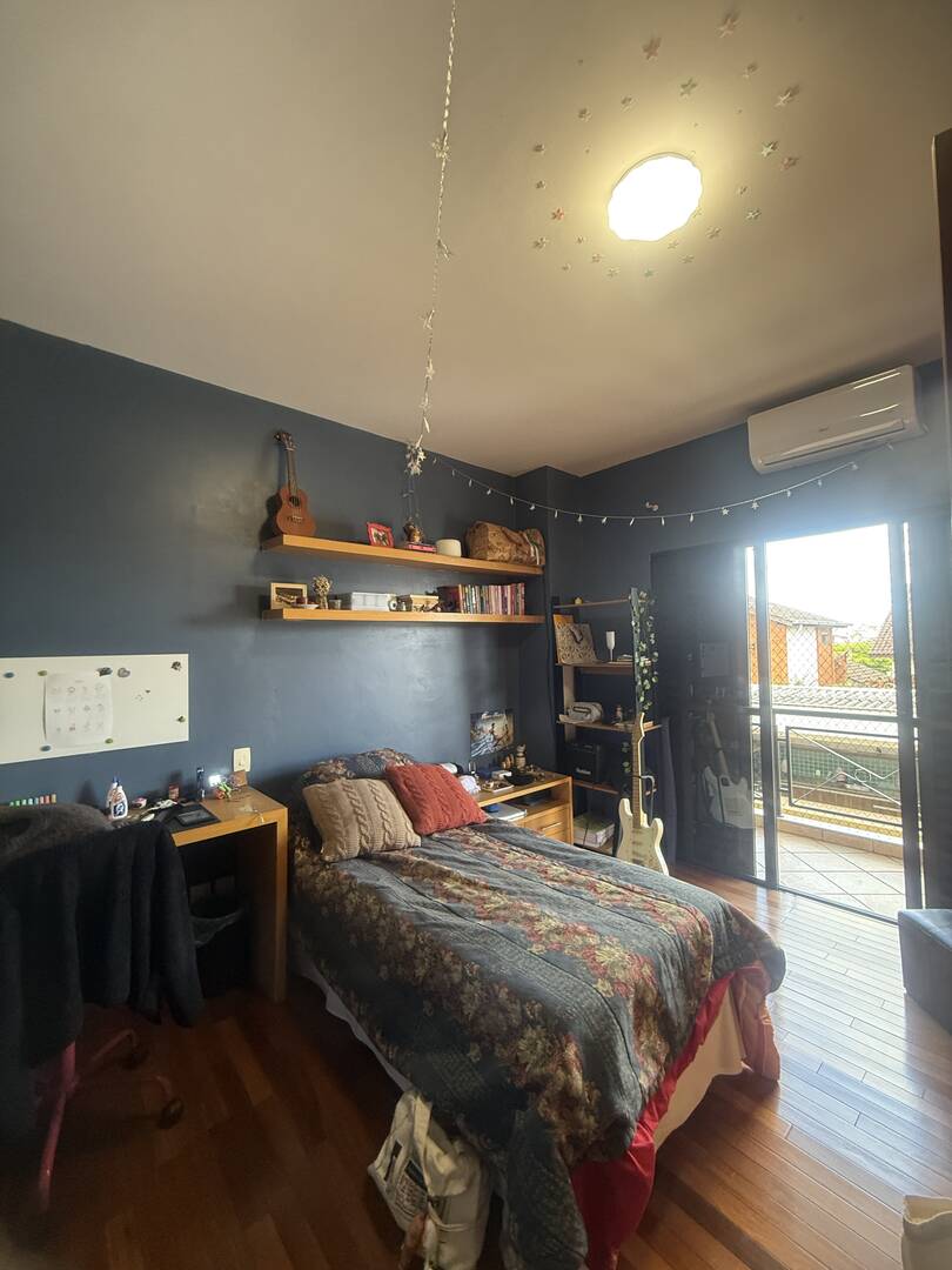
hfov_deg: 85.7
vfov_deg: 102.1
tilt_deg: +3.0
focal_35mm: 14
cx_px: 476
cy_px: 635
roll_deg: +0.0
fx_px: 513
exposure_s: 1/67
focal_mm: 2.22
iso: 320
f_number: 2.2
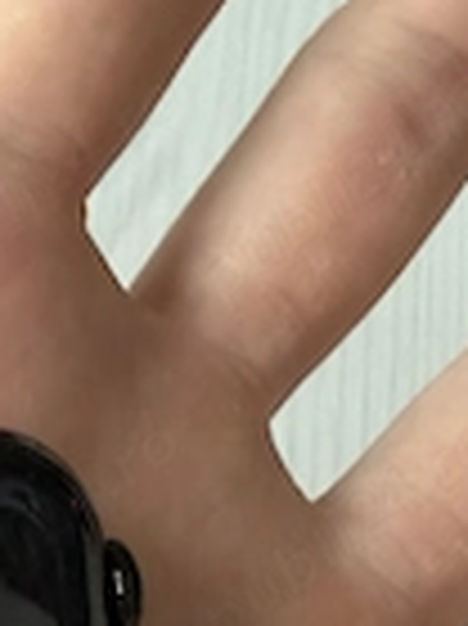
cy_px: 608
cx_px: -126
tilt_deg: -72.4
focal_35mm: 75
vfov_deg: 24.9
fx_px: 1354
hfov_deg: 18.4
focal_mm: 2.22
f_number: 2.2
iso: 640
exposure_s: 1/60
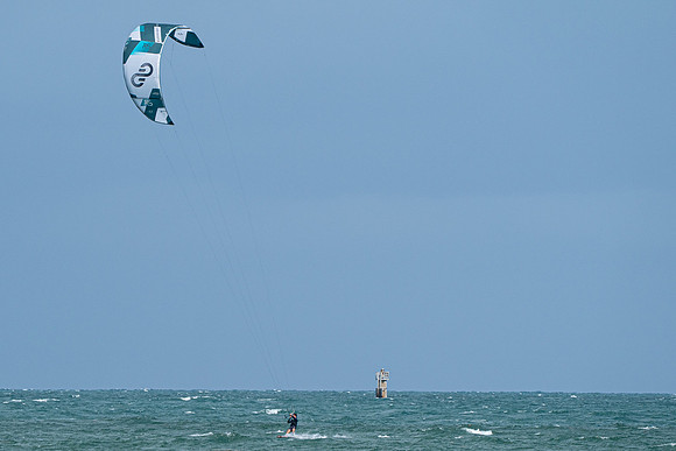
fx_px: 9574
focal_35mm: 510
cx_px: 271
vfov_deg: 2.7
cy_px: 263
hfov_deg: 4.0
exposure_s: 1/2000
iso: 640
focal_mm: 352
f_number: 10
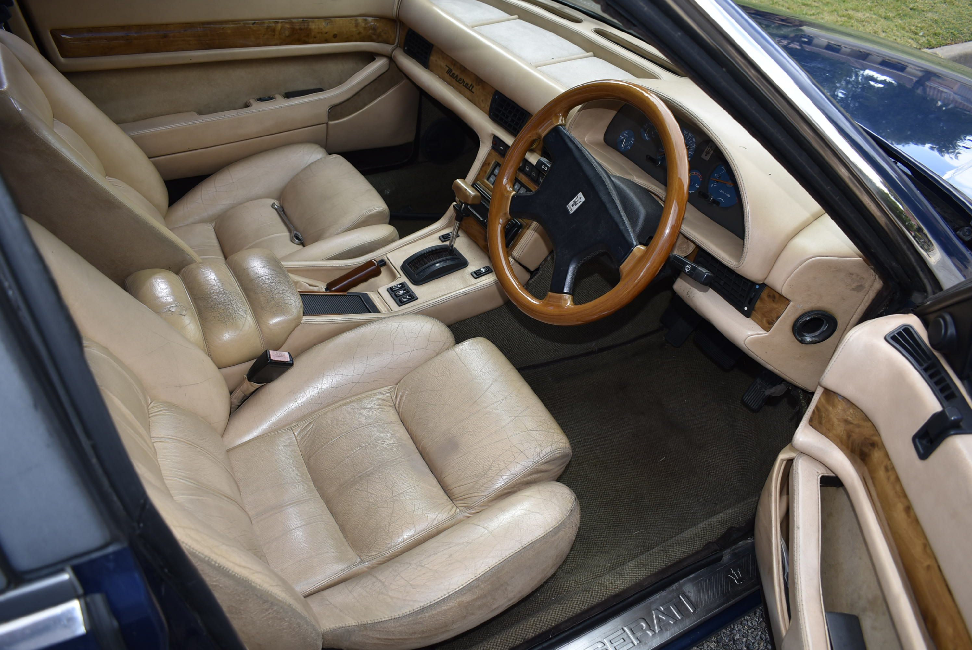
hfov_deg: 67.3
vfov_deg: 48.0
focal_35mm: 27
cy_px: 325
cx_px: 486
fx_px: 730
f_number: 5
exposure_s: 1/200
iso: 140
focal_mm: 18
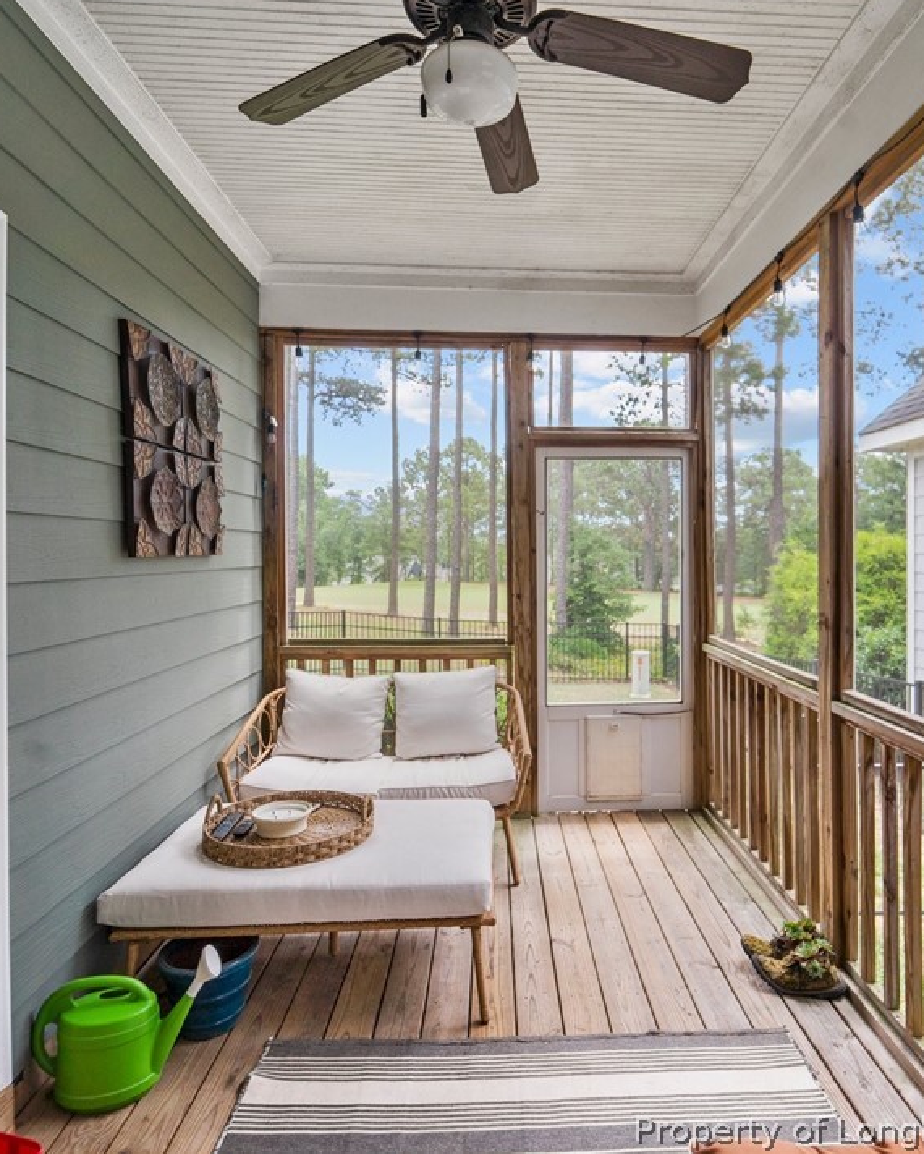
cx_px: 519
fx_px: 683
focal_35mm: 20
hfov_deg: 67.9
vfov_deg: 80.3
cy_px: 571
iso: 100
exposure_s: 1/125
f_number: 8
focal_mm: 14
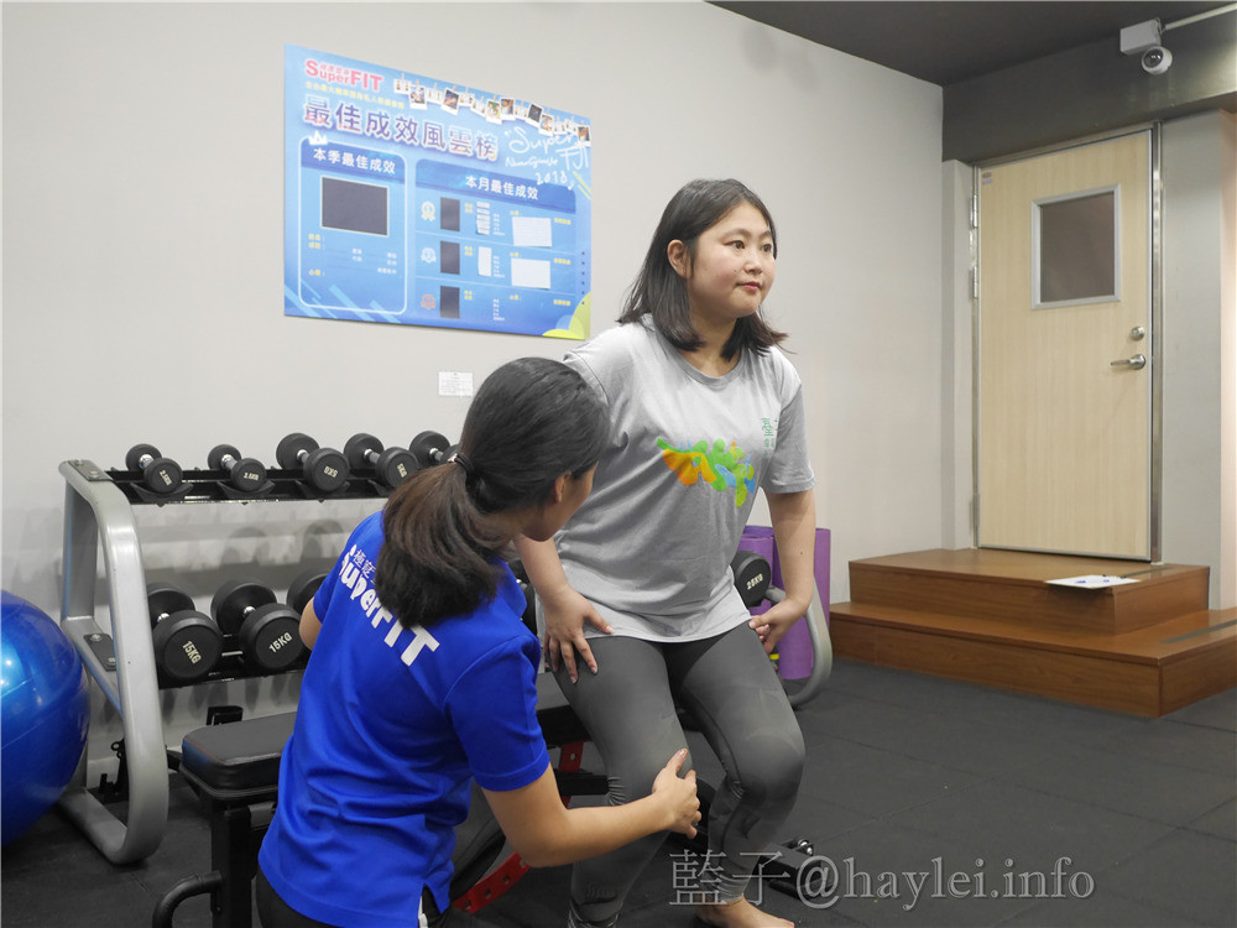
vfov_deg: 46.8
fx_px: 1072
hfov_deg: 60.0
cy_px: 464
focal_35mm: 30
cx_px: 618
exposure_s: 1/60
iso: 1250
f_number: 2.2
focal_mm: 15
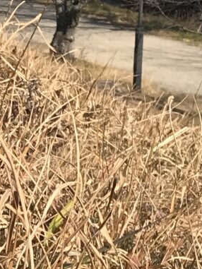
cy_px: 282
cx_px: -167
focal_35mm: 188
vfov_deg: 10.4
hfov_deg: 7.6
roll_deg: +1.9
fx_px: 1462
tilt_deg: -15.3
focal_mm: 3.99
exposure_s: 1/2083
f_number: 1.8
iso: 20
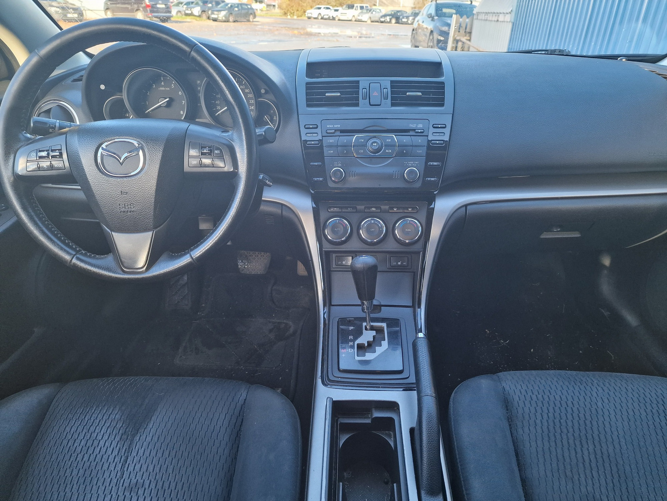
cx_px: 334
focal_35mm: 23
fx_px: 443
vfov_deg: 58.9
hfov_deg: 73.9
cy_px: 250
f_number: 1.8
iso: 160
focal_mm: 6.4
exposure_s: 1/180
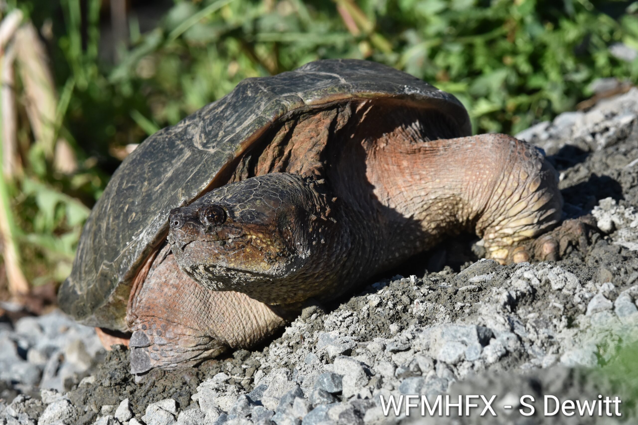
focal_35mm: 600
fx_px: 10633
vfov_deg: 2.3
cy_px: 212
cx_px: 319
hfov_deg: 3.4
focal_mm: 400
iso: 800
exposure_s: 1/2000
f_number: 9
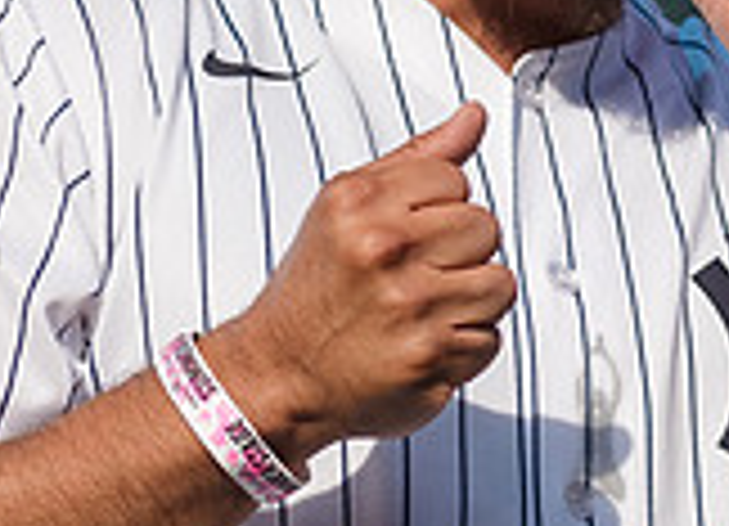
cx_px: 451
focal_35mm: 538
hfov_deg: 3.7
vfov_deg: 2.7
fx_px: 11181
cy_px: -314
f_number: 4.5
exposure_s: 1/2500
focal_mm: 112
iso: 500
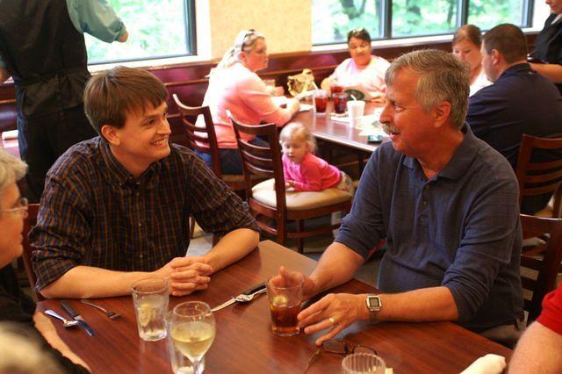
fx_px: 702
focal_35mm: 45
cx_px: 281
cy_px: 187
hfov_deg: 43.6
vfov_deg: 29.8
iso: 800
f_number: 2.8
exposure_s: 1/20
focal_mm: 30
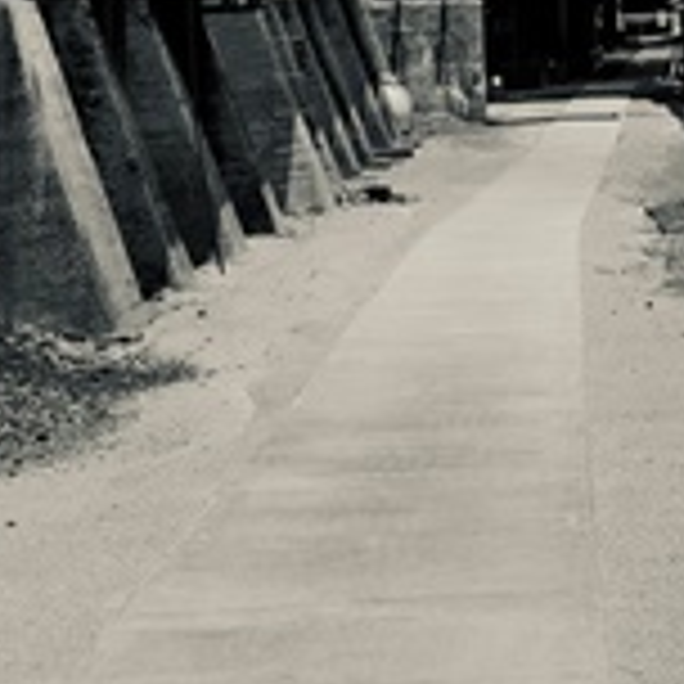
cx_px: 605
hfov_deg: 11.3
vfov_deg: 10.8
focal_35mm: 154
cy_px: -454
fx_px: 3443
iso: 400
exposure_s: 1/1600
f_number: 8
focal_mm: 29
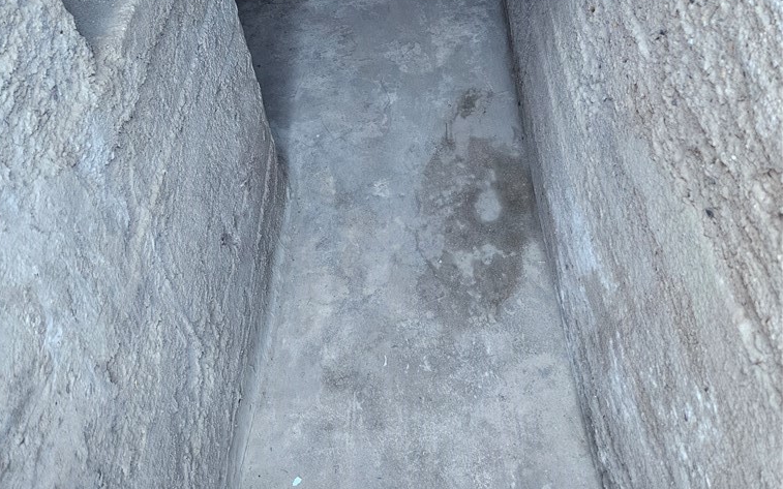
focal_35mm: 33
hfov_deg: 58.1
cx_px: 387
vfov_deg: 35.7
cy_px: 34
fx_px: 704
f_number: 1.8
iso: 800
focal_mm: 5.4
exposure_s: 1/120
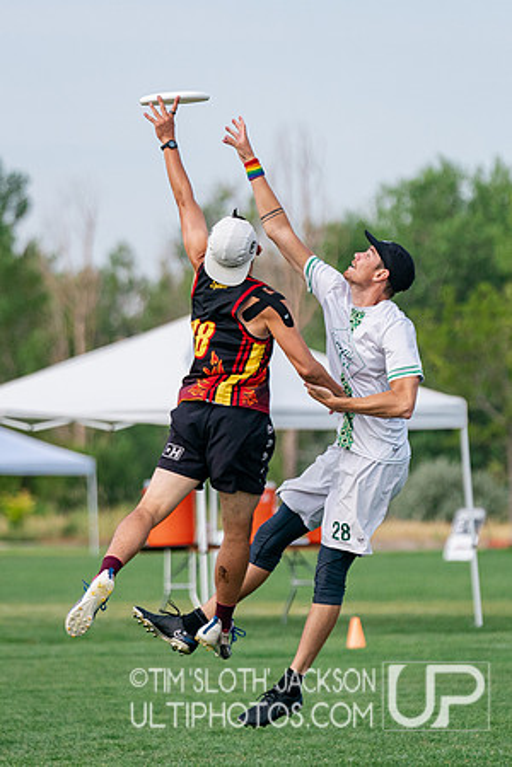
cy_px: 300
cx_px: 291
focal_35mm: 366
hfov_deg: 3.8
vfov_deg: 5.6
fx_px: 7802
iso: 800
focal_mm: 200
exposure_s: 1/5000
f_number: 4
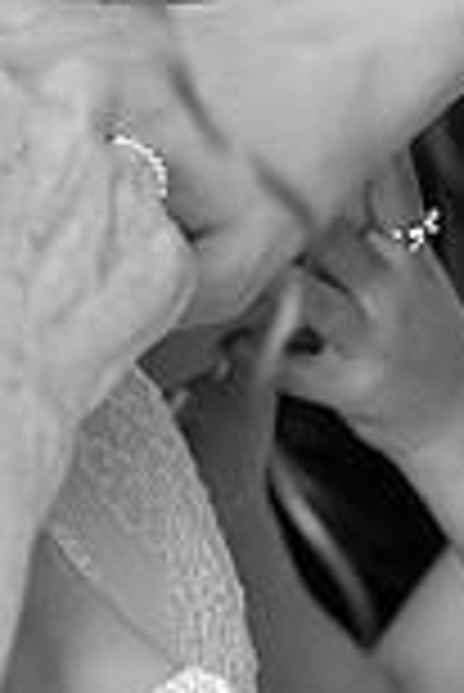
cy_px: 328
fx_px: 3935
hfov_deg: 6.7
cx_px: -25
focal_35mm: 204
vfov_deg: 10.1
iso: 1600
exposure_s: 1/60
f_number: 4.5
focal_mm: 70
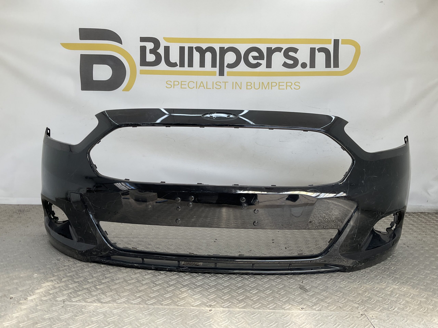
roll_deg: -1.8
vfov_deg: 48.2
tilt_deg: -7.8
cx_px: 219
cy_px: 164
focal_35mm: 29
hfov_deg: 61.7
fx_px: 367
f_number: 1.8
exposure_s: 1/274
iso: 16
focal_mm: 3
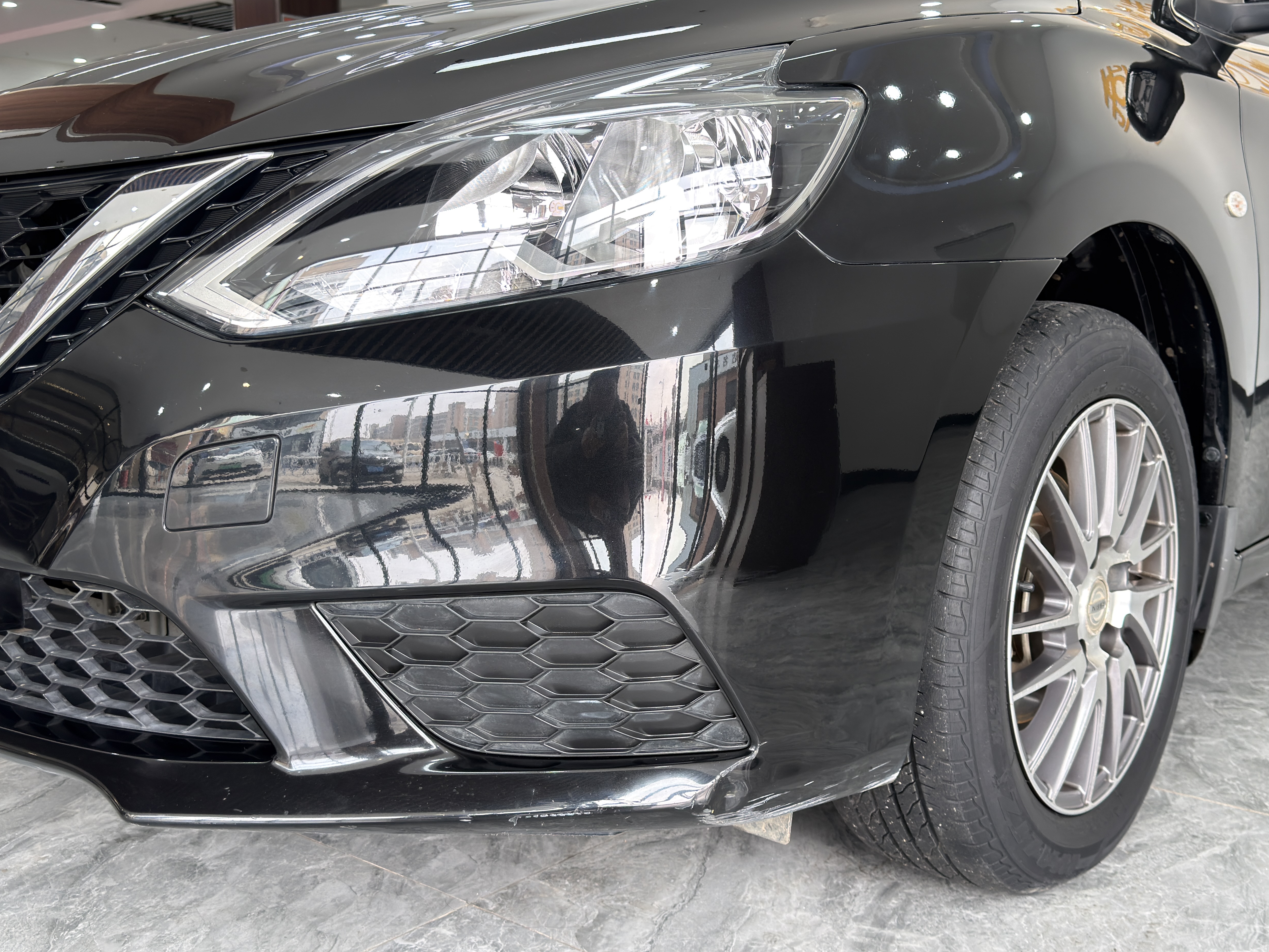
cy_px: 469
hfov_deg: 46.8
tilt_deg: -8.5
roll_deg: -0.3
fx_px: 1466
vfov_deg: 36.0
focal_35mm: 40
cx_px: 644
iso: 50
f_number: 1.78
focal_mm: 6.76
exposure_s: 1/100
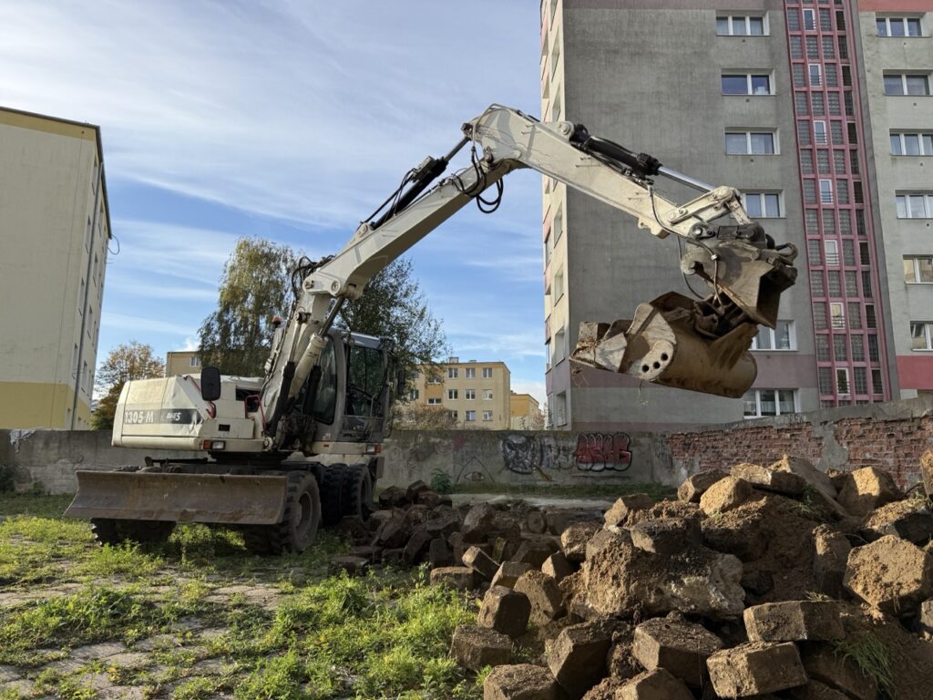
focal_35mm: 24
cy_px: 350
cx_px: 466
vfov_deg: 56.8
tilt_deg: +9.8
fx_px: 647
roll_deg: +0.1
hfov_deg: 71.6
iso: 80
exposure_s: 1/3021
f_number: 1.78
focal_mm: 6.76
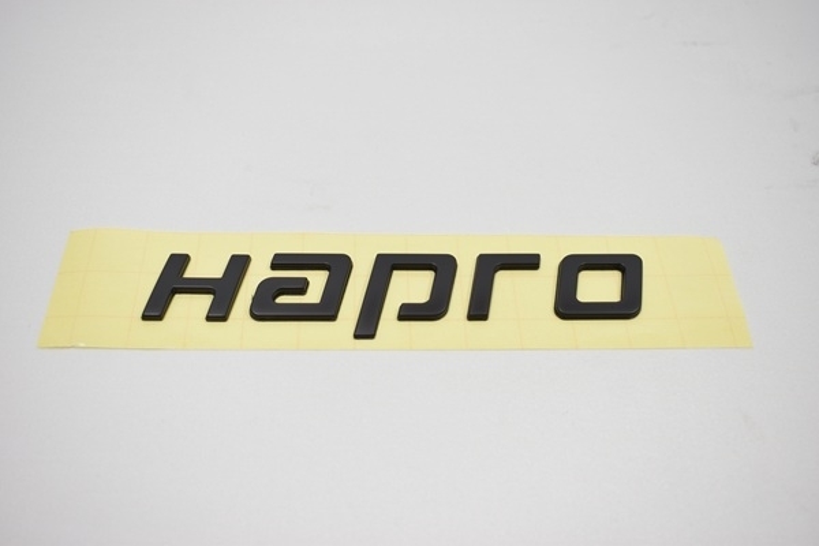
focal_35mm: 36
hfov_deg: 53.1
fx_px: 819
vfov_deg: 36.9
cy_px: 273
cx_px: 410
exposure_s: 1/13
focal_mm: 24
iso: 100
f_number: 5
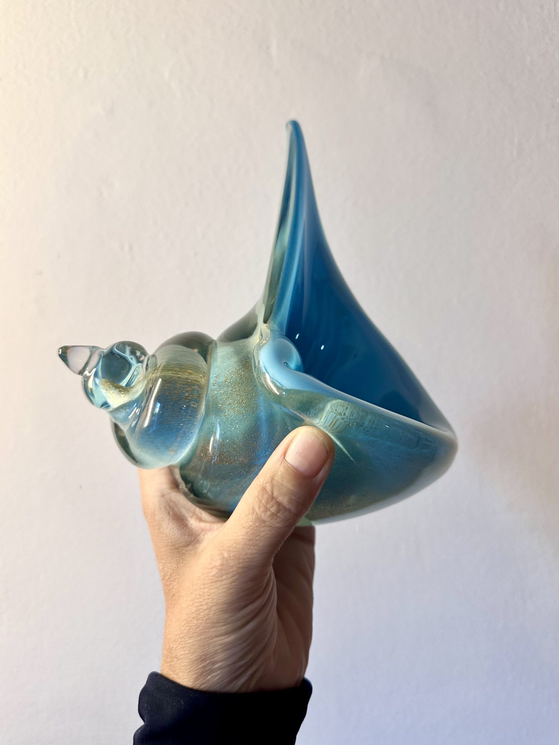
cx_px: 274
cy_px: 358
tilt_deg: -4.6
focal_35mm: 25
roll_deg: +0.2
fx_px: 538
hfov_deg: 54.9
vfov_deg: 69.4
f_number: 1.78
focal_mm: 6.86
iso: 125
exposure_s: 1/50
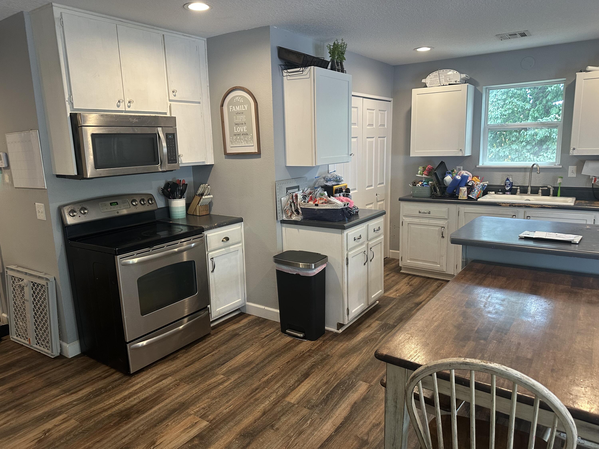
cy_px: 224
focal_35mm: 24
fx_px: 415
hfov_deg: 71.6
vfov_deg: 56.8
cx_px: 300
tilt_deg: -9.5
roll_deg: +1.7
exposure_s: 1/60
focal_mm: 6.86
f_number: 1.78
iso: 250
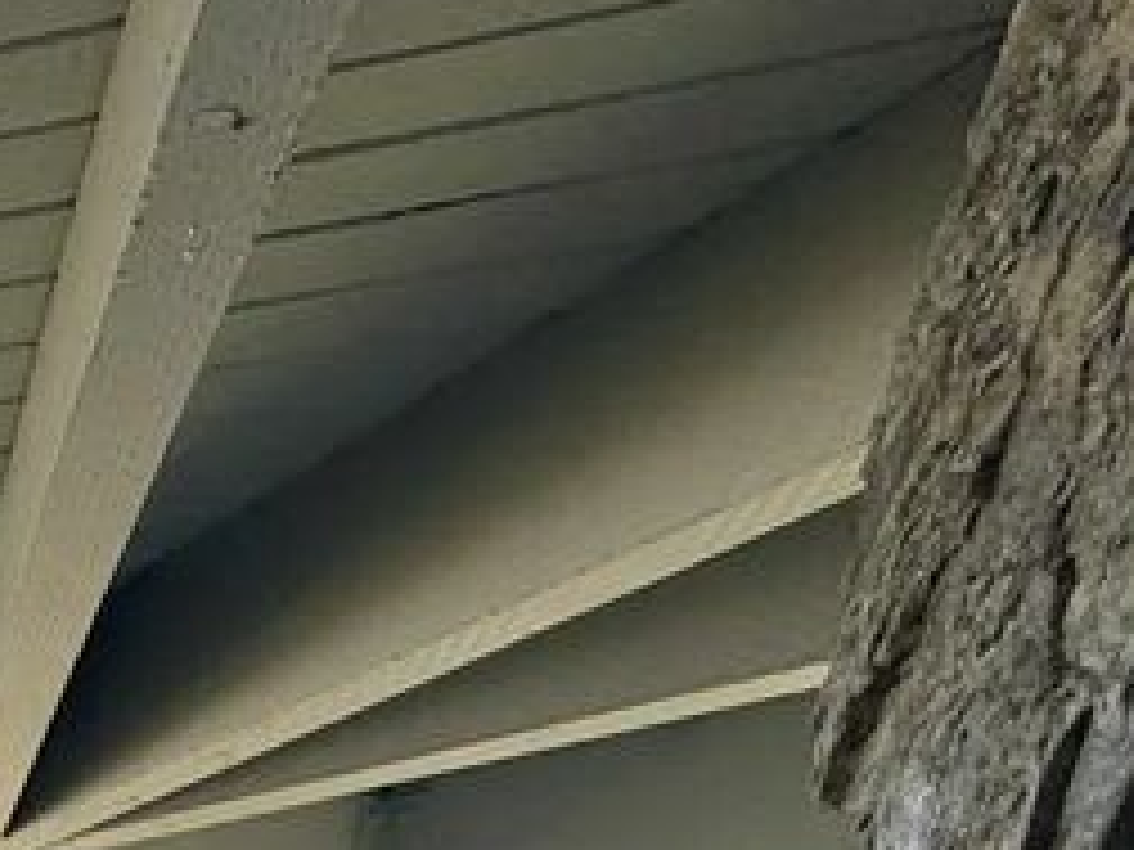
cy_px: 1696
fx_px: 1867
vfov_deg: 17.9
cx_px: -1107
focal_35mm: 57
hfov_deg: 19.5
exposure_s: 1/353
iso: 50
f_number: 2.2
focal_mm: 2.22
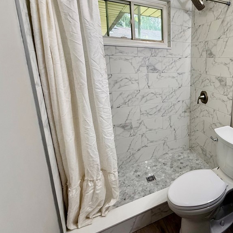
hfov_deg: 62.2
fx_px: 168
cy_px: 97
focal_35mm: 22
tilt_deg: -12.3
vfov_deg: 69.1
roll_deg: -0.9
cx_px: 195
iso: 125
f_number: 2.2
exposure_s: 1/120
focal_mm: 2.22
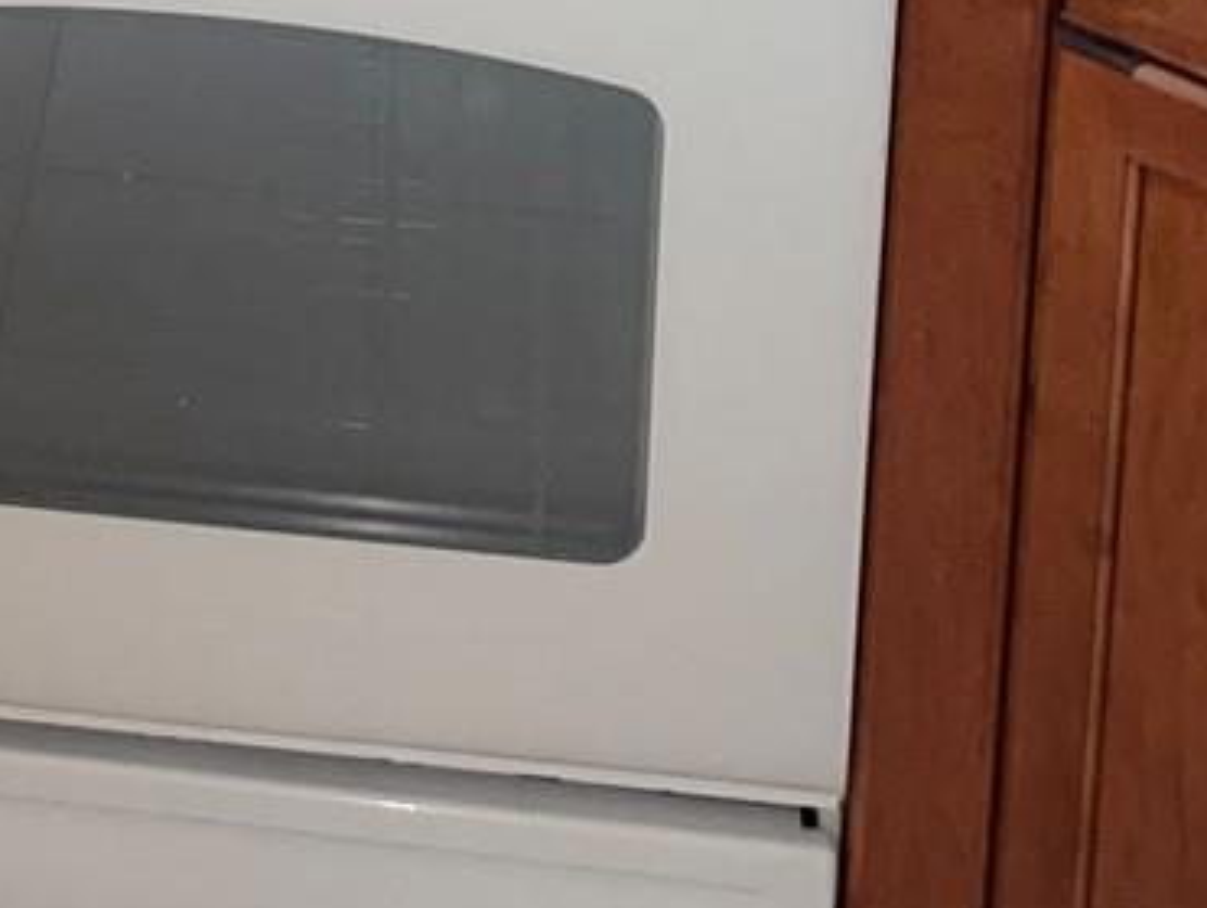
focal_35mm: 112
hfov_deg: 16.8
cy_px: -918
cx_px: -215
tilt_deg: -11.4
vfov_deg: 11.8
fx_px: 3909
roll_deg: -0.5
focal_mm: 4.2
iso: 100
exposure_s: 1/6
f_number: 1.6
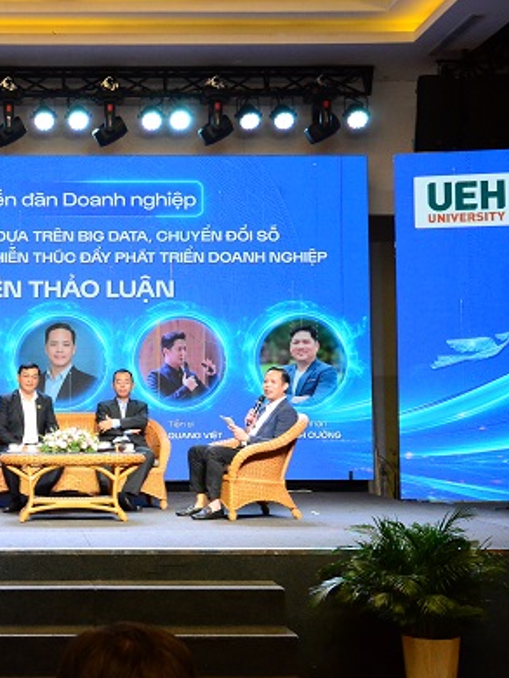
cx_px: 45
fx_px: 1170
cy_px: 342
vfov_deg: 32.3
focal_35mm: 60
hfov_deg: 23.8
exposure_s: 1/60
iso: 2500
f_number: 8
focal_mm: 27
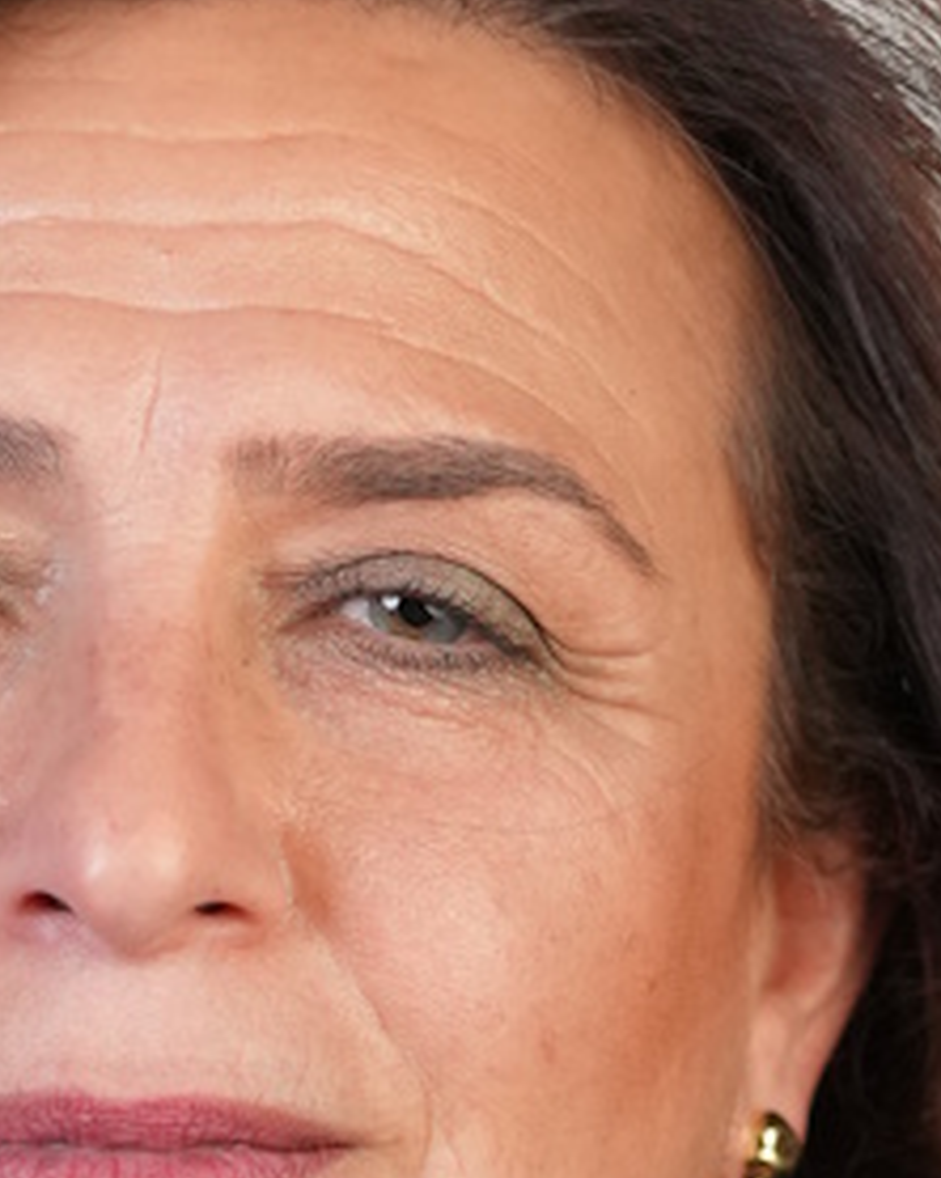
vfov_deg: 6.3
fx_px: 10595
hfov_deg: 5.1
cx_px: 195
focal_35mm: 304
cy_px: 1826
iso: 1000
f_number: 2.8
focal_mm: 50
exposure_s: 1/160
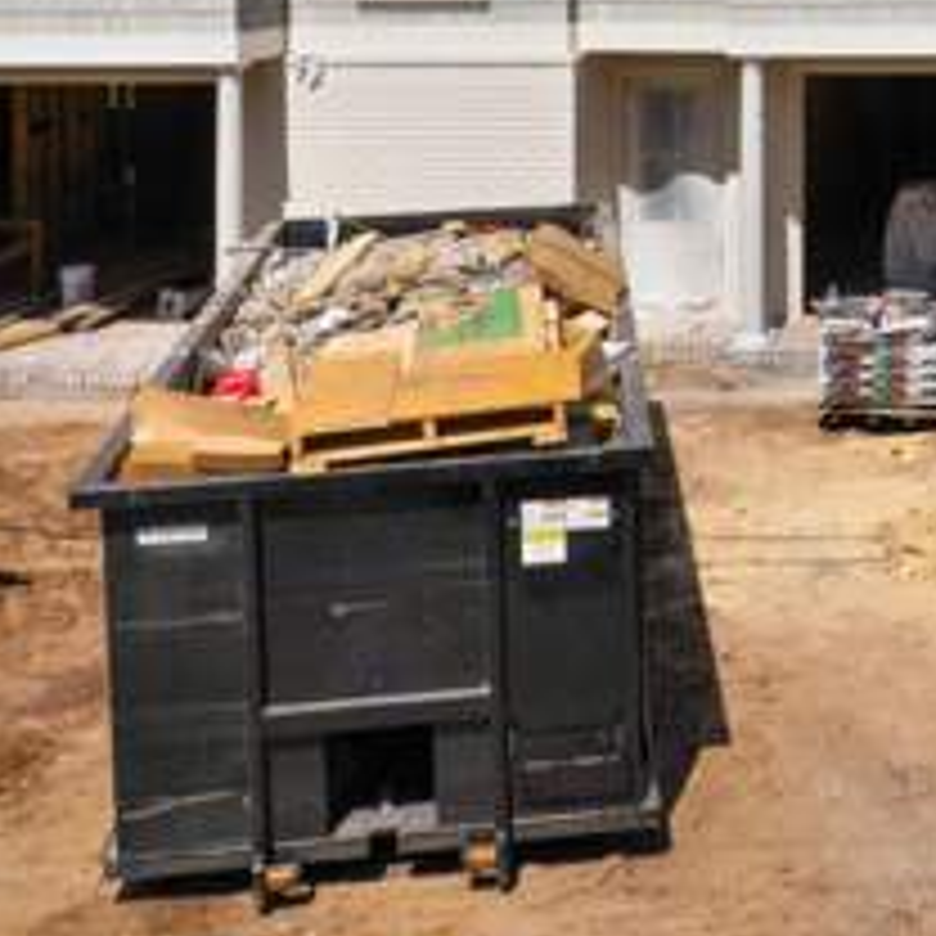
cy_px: -166
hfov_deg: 22.9
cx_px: 963
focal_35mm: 72
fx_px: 2203
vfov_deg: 22.3
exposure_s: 1/1250
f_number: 2.8
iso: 110
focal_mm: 8.38
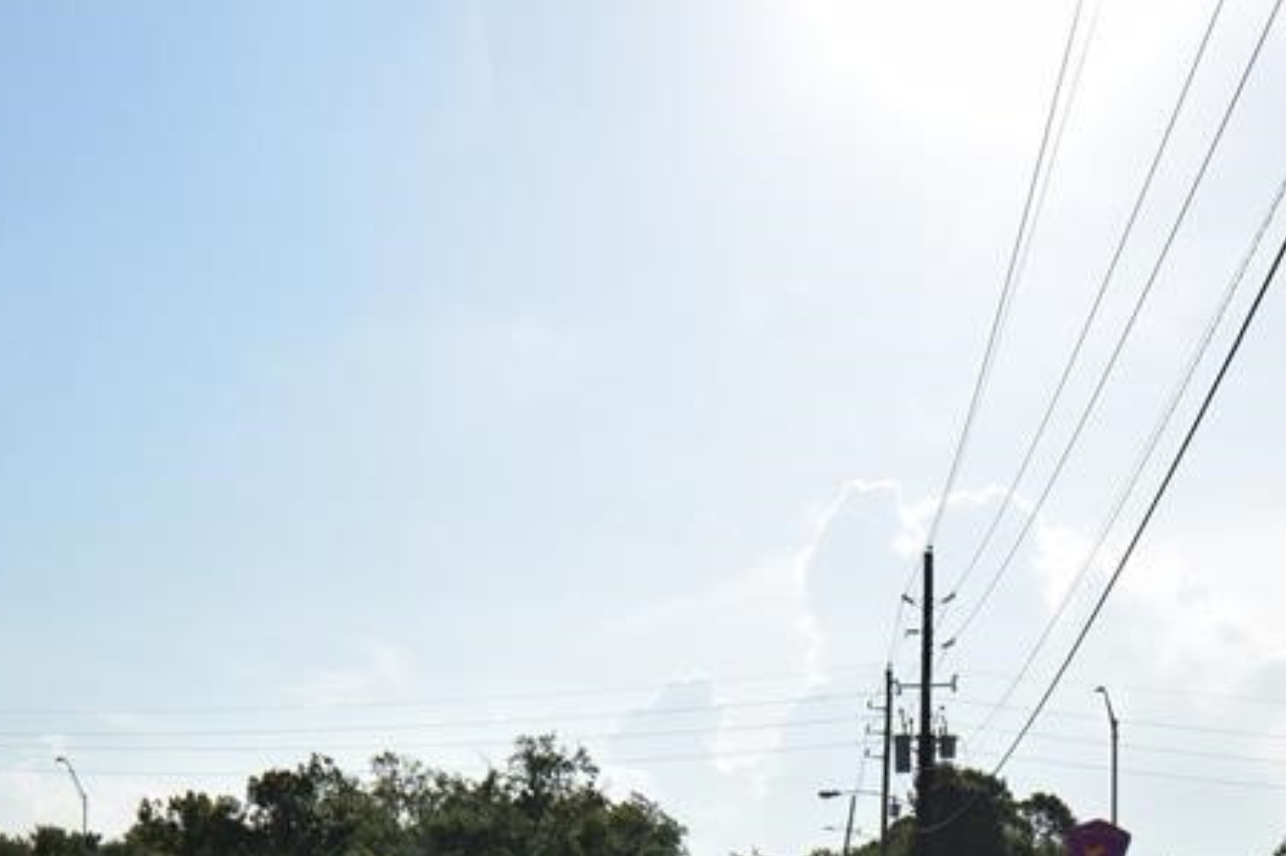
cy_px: 951
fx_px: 1713
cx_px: 373
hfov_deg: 40.3
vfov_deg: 25.8
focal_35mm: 48
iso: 200
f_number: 13
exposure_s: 1/640
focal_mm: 14
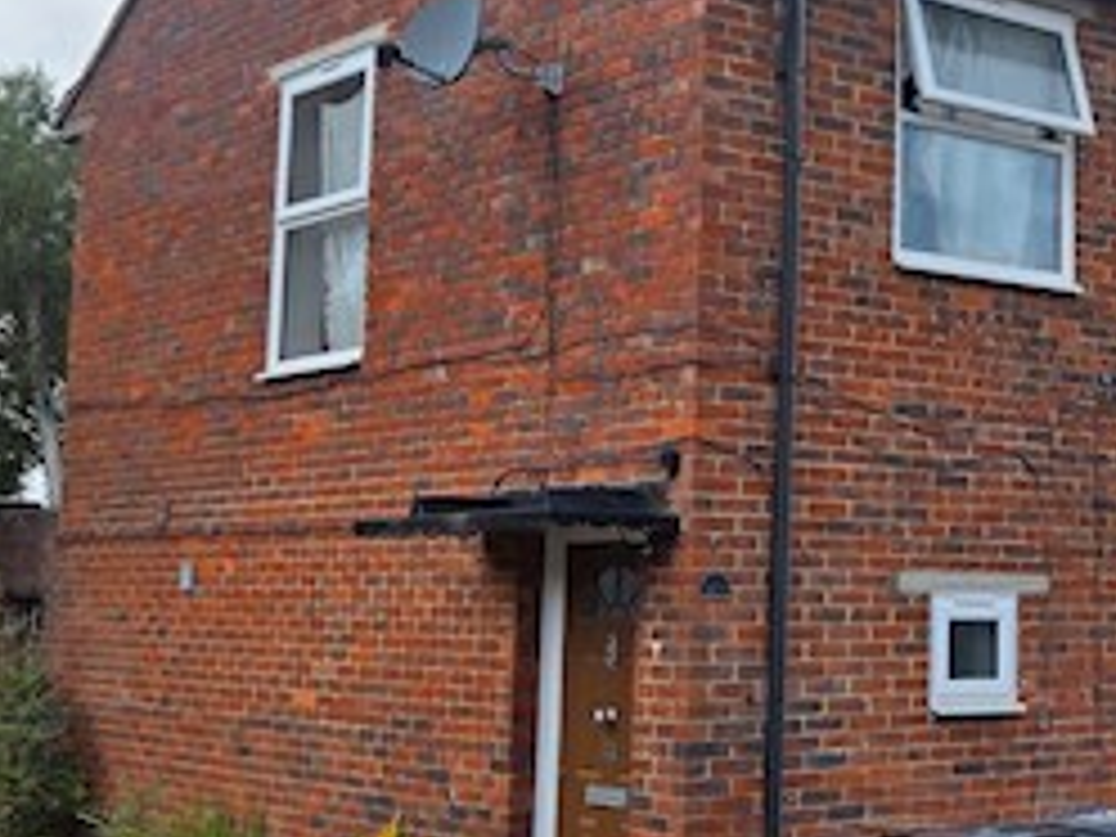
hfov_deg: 28.1
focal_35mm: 65
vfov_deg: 22.6
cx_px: 1098
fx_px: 2096
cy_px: 340
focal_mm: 5.4
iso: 50
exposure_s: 1/2921
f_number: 1.8
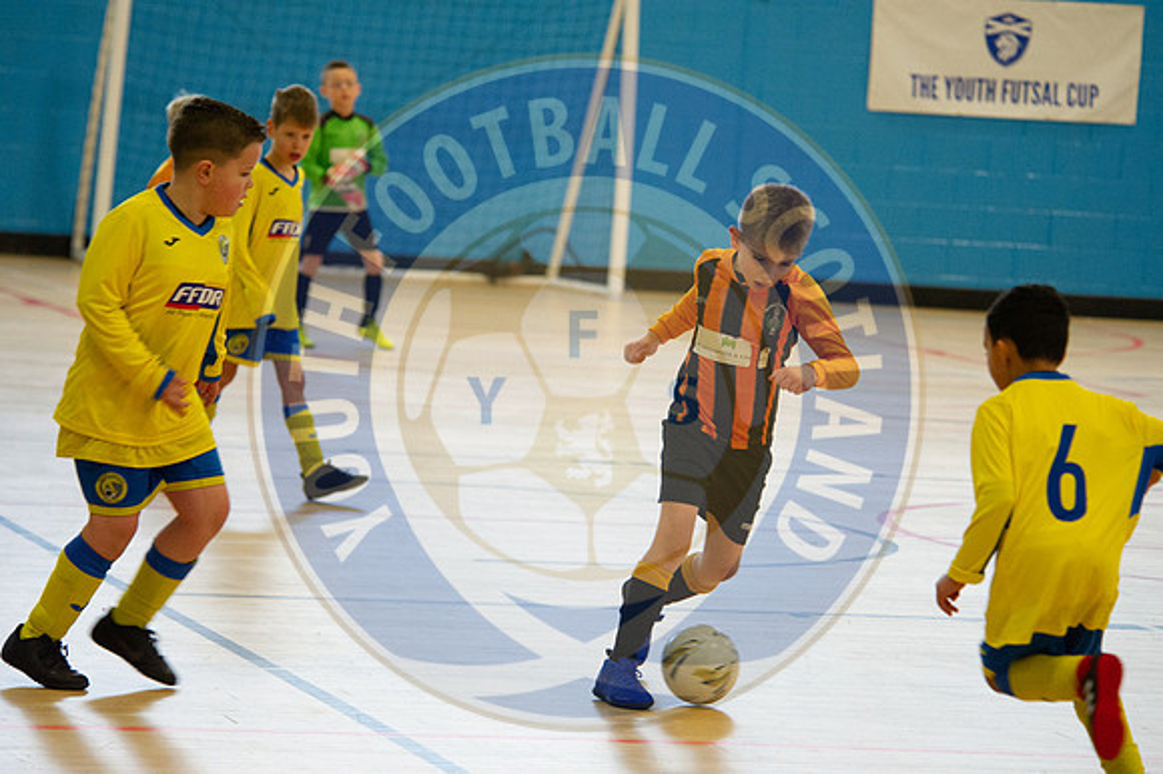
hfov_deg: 12.5
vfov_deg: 8.3
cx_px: 582
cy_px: 387
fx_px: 5327
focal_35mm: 165
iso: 6400
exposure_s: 1/320
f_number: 5.6
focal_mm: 165
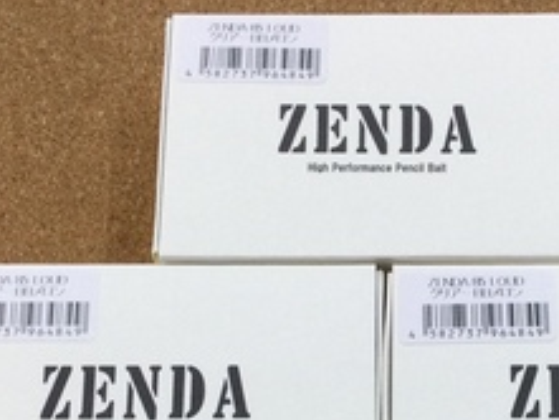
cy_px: 471
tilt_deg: -74.8
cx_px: 402
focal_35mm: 84
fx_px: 1357
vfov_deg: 17.0
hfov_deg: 23.1
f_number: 2.4
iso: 32
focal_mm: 3.3
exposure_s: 1/30
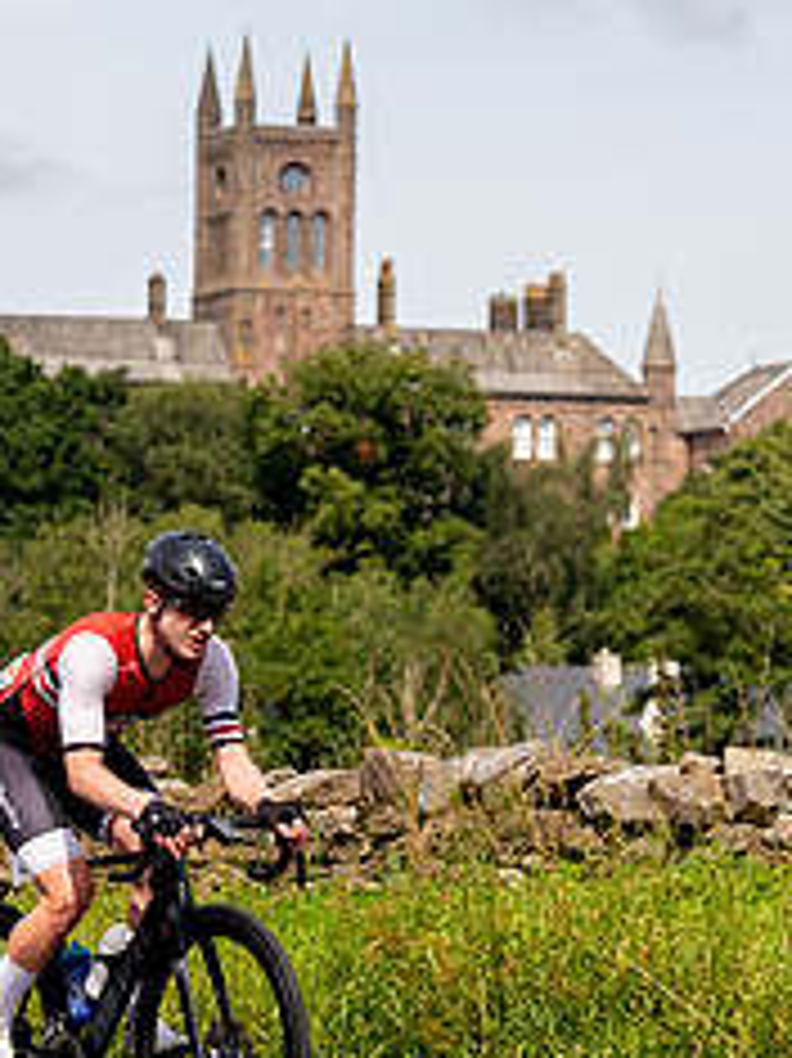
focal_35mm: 166
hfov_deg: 8.9
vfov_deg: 11.9
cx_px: 153
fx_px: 5069
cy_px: 439
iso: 100
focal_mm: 70
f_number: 4.5
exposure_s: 1/800
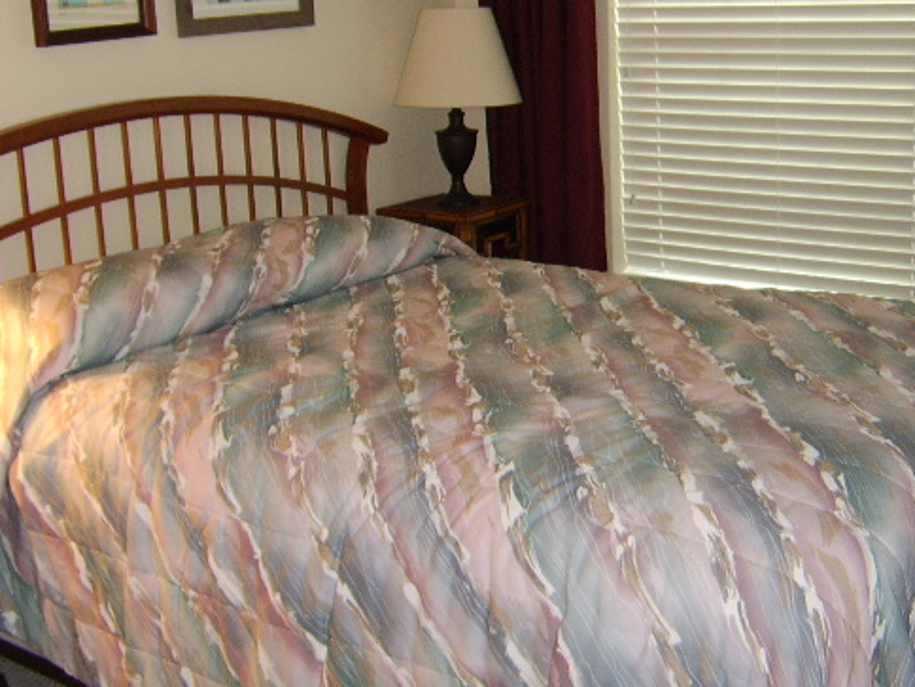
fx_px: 1084
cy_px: 273
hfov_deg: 45.8
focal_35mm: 41
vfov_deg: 35.0
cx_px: 452
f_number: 2.7
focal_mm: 8.13
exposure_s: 1/30
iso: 200
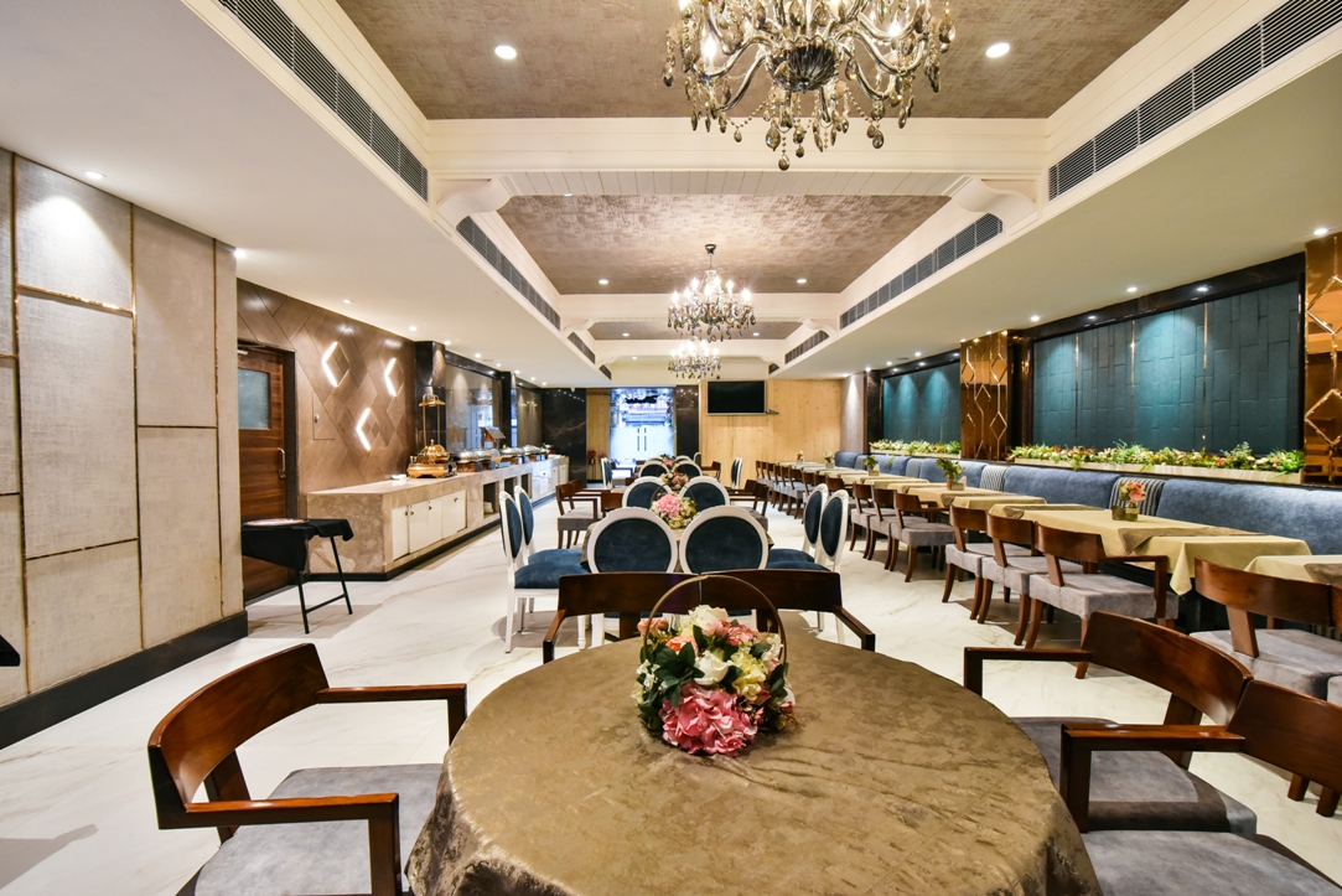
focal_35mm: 16
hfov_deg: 96.7
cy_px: 448
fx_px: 597
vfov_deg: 73.8
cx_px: 671
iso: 2500
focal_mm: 16
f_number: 8
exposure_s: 1/30
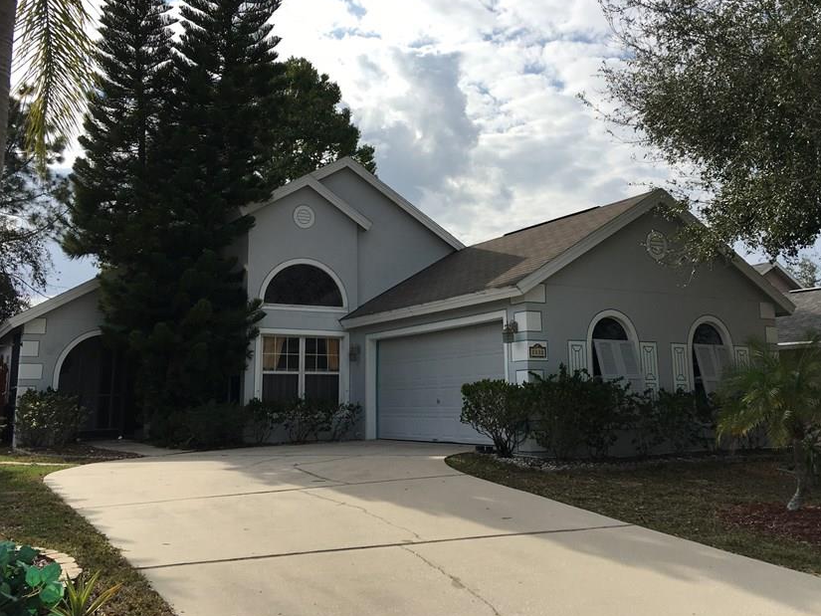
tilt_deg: +12.0
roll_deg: +0.2
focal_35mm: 36
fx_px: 854
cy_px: 247
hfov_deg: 51.3
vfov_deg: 39.5
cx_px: 413
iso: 25
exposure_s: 1/1832
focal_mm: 4.15
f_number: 2.2
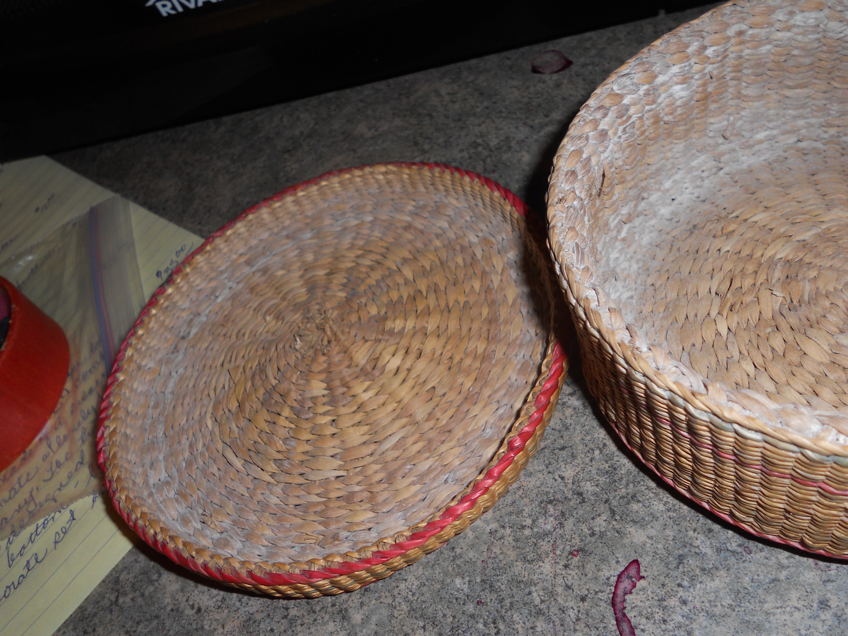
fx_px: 784
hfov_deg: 56.8
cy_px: 318
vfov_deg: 44.2
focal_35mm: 32
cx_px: 424
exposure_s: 1/25
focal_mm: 5.8
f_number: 8.8
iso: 80
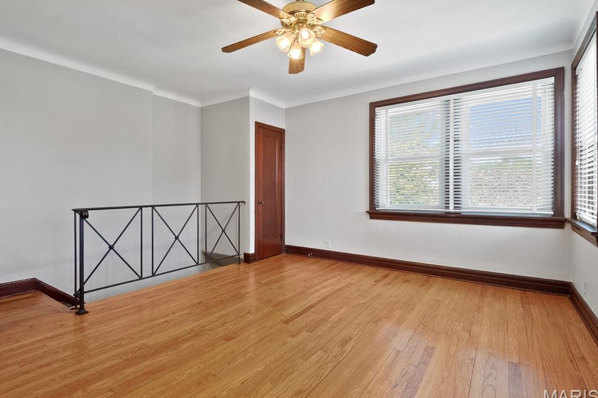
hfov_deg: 93.2
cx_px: 288
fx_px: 282
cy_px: 198
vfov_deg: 70.4
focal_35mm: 17
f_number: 8
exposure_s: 1/10
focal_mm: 8
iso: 400
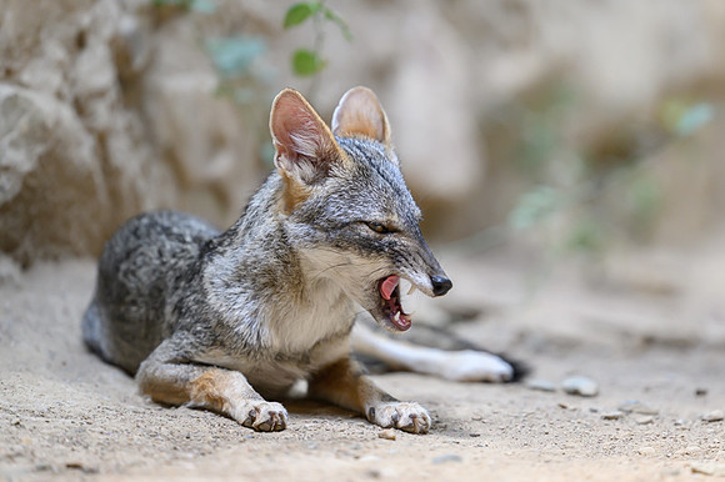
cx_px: 436
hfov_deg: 4.3
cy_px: 231
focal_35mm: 483
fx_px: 9731
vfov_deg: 2.8
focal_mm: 400
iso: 1250
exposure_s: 1/800
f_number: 2.8
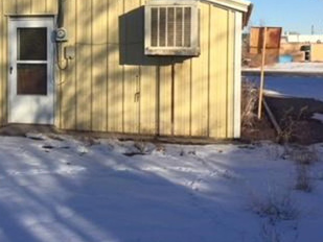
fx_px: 560
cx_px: 50
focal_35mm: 60
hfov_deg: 31.1
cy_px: 69
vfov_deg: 24.2
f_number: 2.2
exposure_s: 1/2083
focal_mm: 4.15
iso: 32
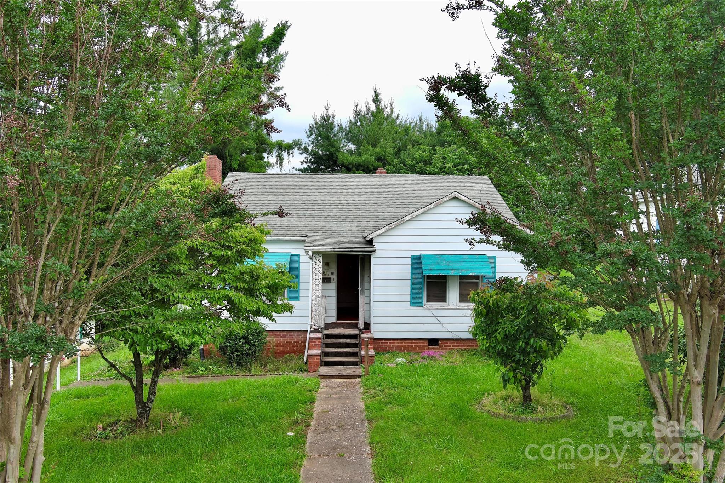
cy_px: 242
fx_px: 584
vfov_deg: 45.0
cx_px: 362
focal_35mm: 29
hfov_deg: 63.7
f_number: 2.8
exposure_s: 1/422
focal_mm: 10.57
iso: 100
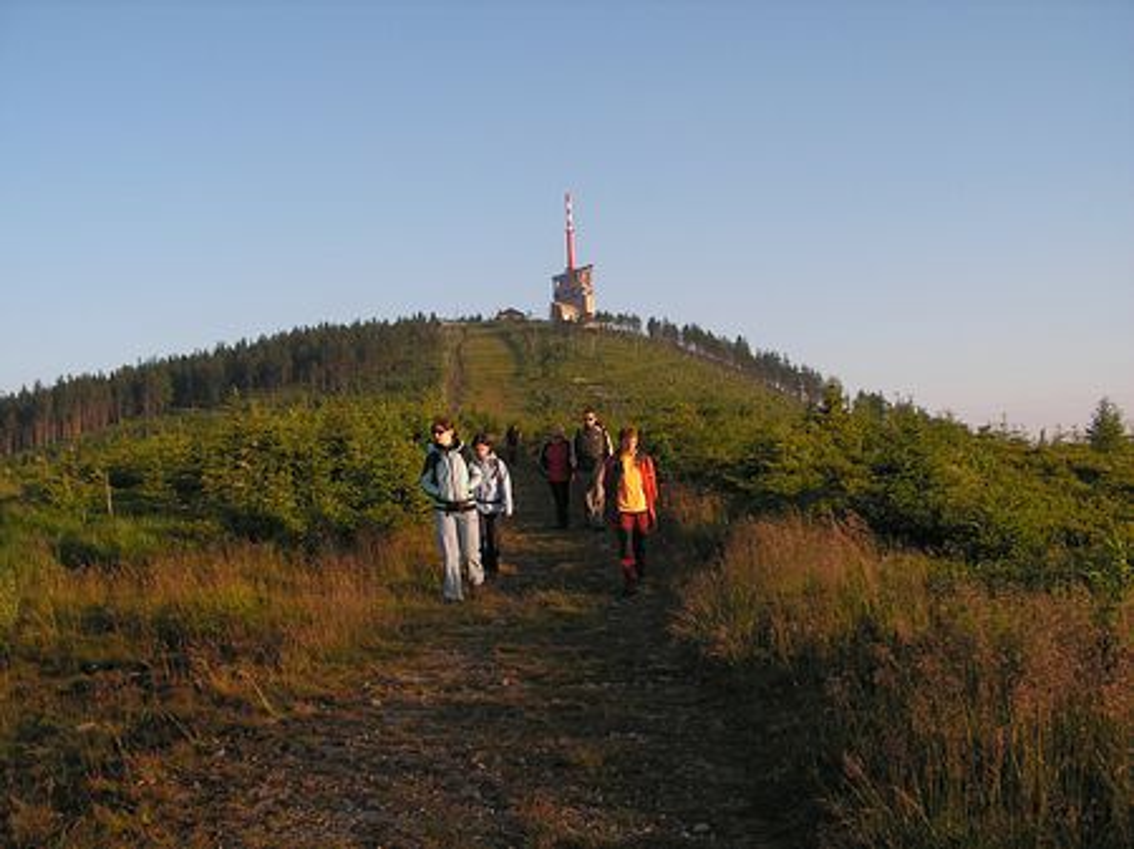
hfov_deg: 51.4
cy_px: 424
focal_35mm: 36
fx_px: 1179
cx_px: 567
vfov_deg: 39.6
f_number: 3.2
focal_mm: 6
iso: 50
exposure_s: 1/320
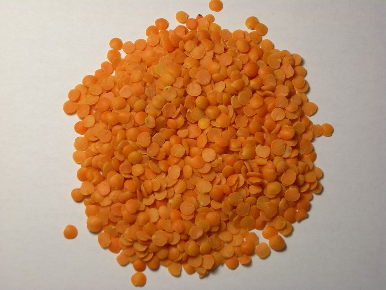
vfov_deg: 18.0
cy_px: 145
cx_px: 193
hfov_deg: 23.8
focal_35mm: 82
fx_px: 914
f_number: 4
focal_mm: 17
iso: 50
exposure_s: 1/53.4
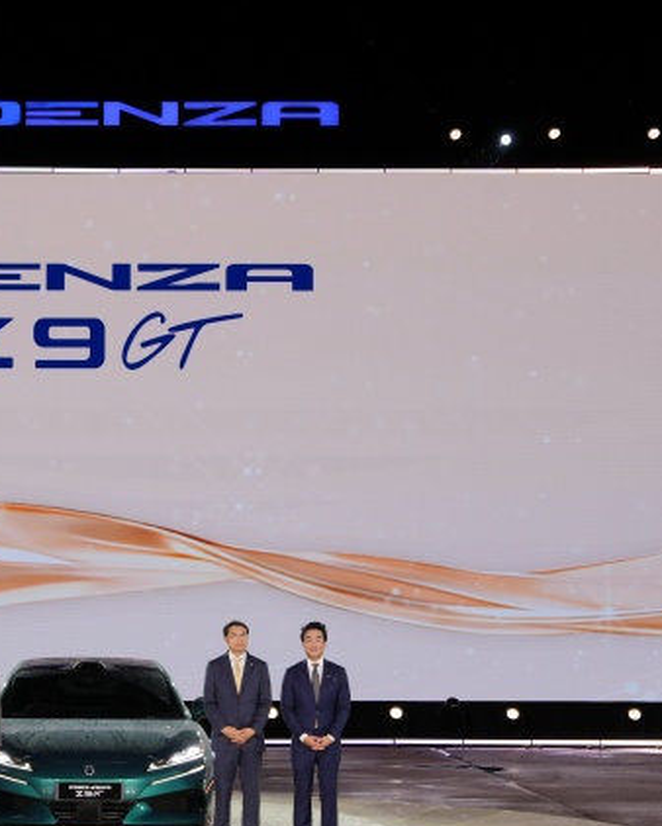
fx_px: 2447
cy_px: 480
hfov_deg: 15.3
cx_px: 94
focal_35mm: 100
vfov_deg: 19.2
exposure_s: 1/125
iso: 320
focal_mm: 60
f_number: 5.6
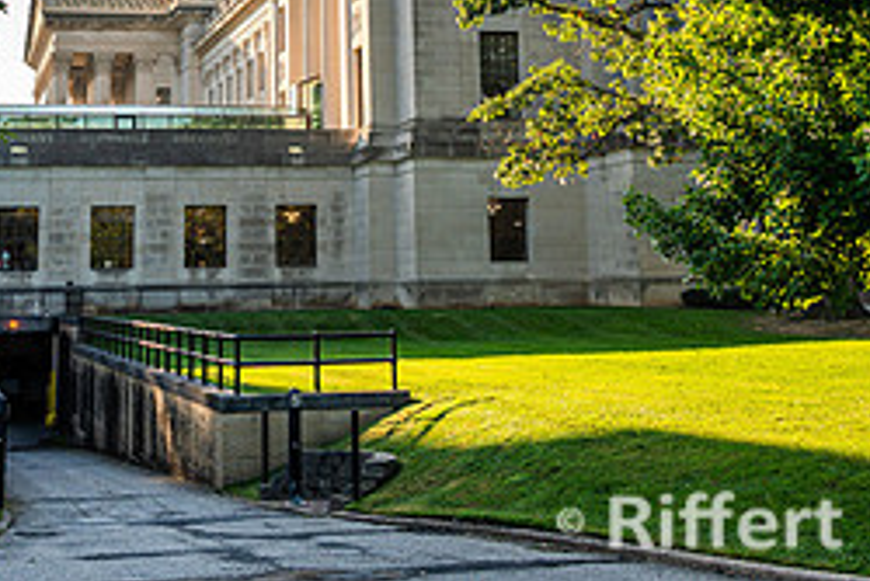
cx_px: 324
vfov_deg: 19.9
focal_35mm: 65
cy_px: -89
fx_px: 1572
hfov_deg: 30.8
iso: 90
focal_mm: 28
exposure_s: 1/160
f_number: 8
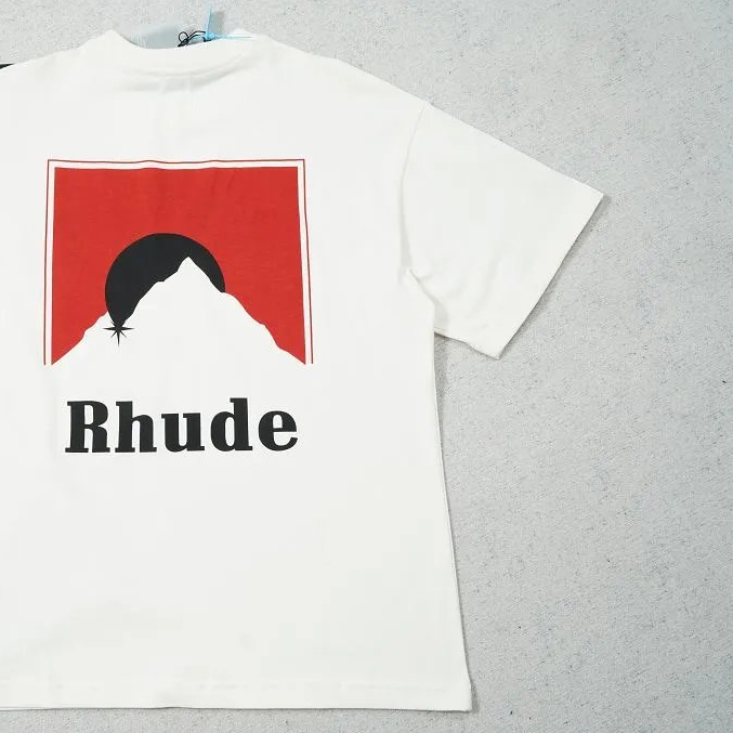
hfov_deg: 36.7
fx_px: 1078
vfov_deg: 37.6
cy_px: 368
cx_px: 192
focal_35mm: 45
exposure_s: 1/100
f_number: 10
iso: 1600
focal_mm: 35
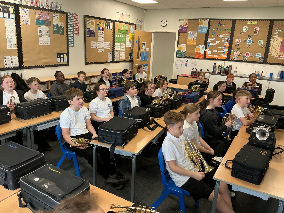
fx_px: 238
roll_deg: -3.1
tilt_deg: -15.6
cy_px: 106
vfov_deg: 48.2
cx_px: 142
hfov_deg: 61.7
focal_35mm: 29
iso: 100
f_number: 1.8
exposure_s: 1/60
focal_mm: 3
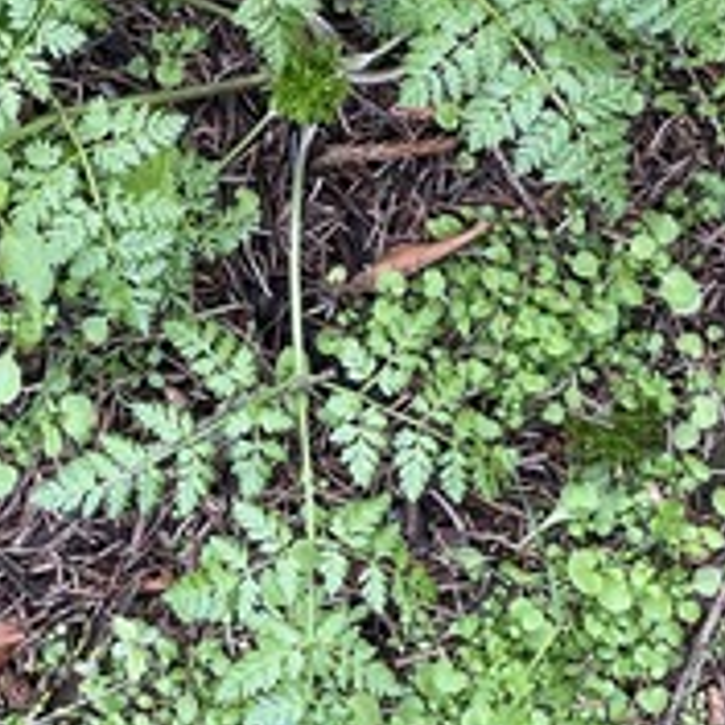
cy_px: 0
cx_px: 280
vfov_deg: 22.7
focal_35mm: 73
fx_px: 1730
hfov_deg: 23.6
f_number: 1.6
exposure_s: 1/121
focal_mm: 4.2
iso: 100
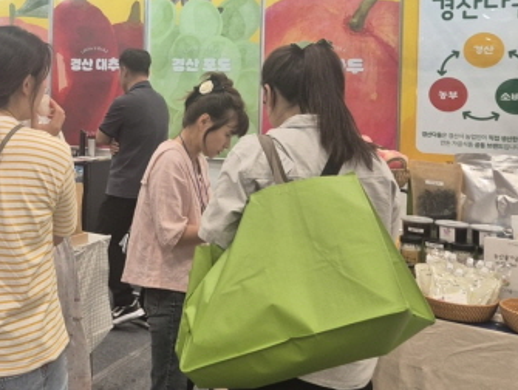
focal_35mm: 48
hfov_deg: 37.6
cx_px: 74
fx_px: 719
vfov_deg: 29.6
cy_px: 80
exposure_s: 1/120
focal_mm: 5.4
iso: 200
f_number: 1.8
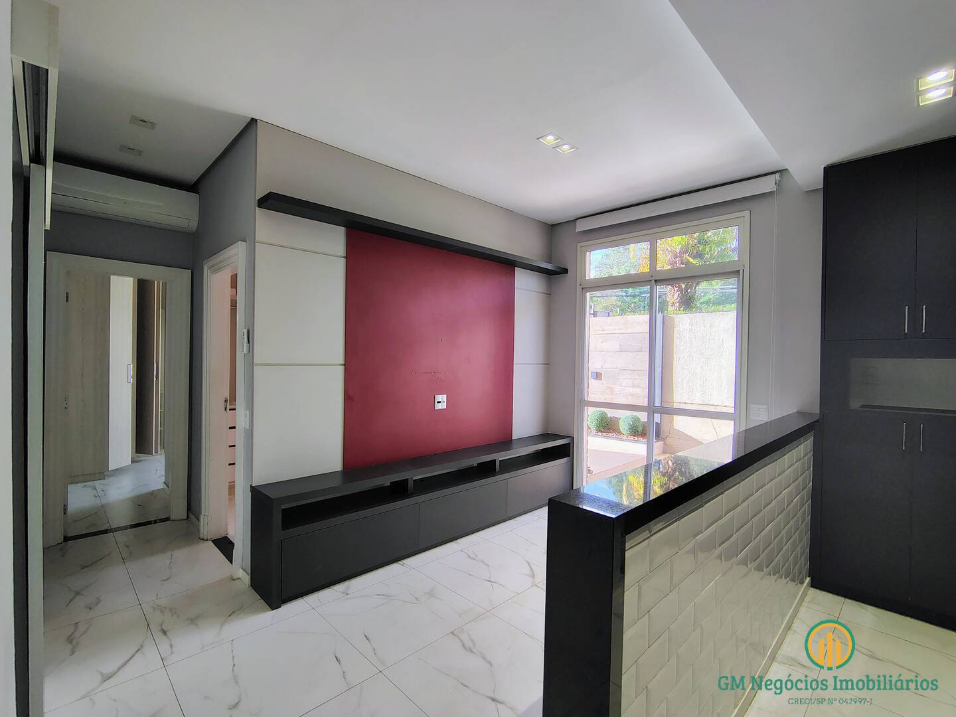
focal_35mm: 16
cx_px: 478
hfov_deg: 94.5
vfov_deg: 78.1
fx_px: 442
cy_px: 358
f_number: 2.2
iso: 218
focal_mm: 2.13
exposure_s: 1/60
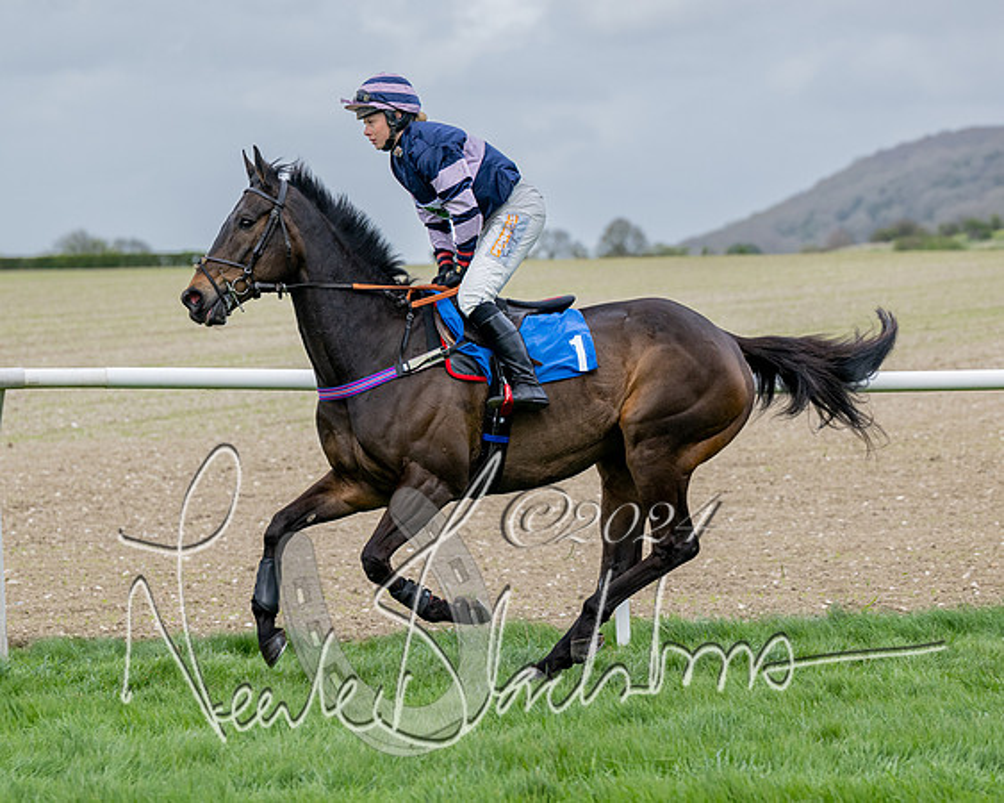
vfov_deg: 8.7
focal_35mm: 178
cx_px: 413
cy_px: 505
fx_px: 5275
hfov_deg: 10.9
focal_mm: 115
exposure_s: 1/1600
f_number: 4
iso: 400
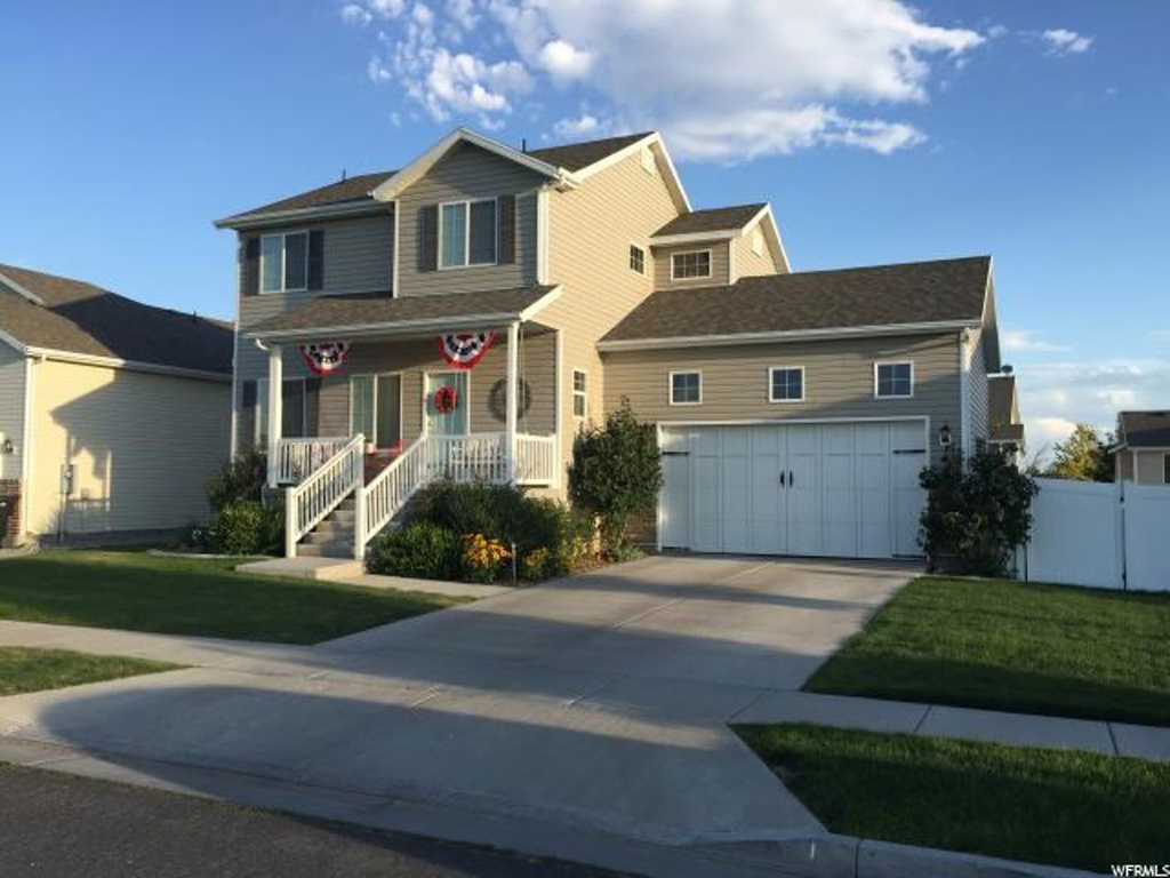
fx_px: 980
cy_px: 439
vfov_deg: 48.2
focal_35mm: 29
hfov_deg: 61.7
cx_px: 585
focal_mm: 4.15
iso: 32
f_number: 2.2
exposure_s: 1/791
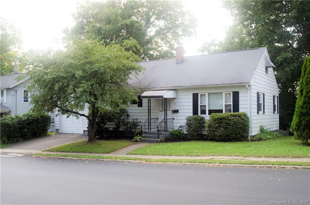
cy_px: 102
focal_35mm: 36
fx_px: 309
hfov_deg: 53.3
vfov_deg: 36.7
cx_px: 155
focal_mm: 24
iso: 1000
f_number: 9
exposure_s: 1/400
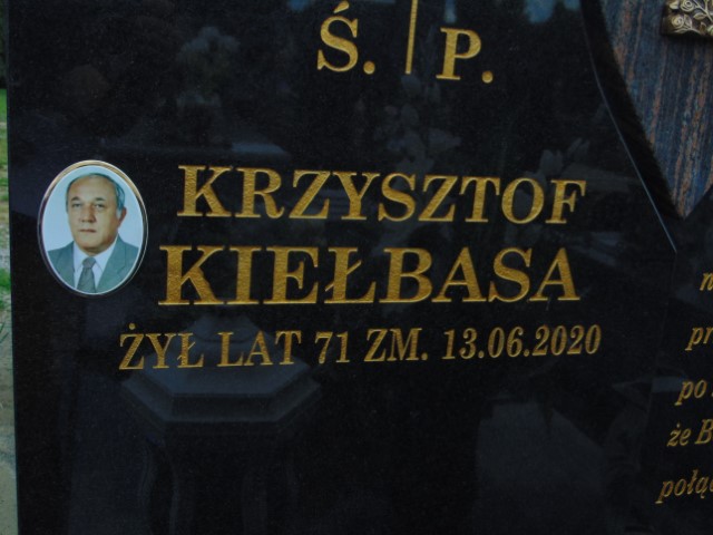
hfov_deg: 47.9
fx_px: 803
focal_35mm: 39
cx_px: 356
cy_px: 268
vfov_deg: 36.8
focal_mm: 6.9
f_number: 3.3
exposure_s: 1/640
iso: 80
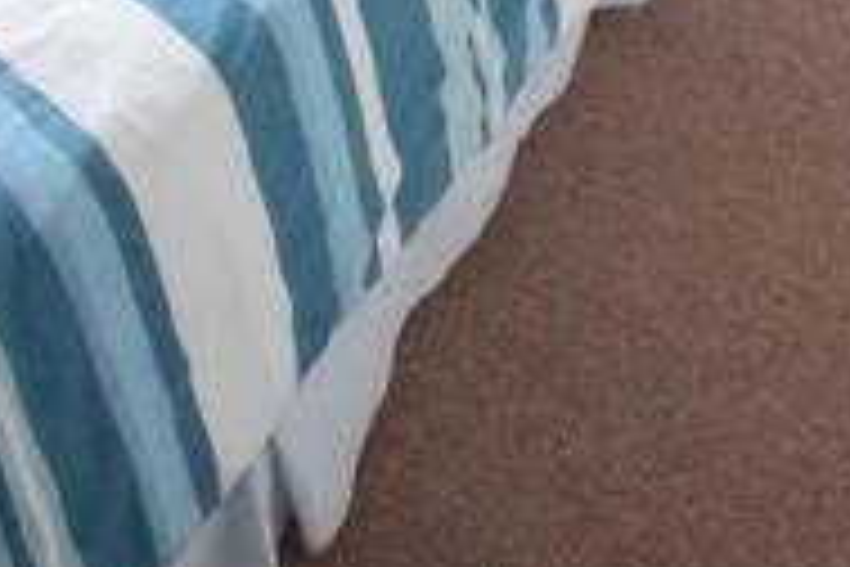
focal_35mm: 52
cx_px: 367
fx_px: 1228
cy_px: -254
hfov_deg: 38.1
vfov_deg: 22.1
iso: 4500
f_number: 4.5
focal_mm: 10
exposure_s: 1/60
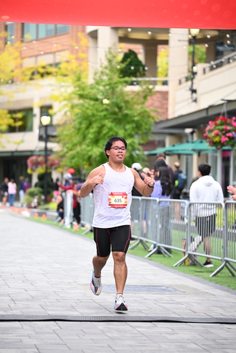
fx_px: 1130
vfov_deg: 17.8
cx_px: 118
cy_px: 176
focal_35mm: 115
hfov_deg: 11.9
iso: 800
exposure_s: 1/1600
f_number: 2.8
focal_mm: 115
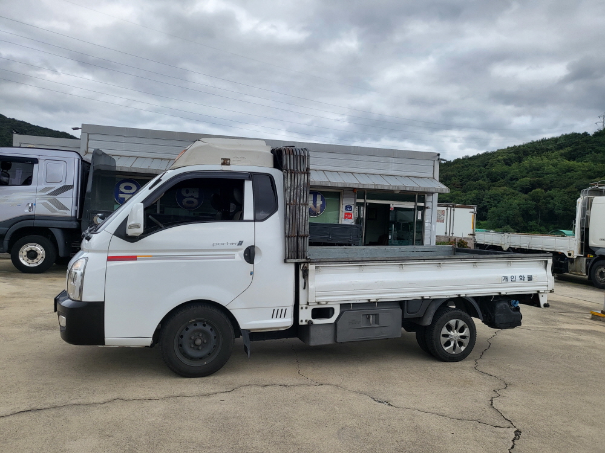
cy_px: 226
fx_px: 454
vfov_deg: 53.1
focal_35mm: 26
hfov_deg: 67.3
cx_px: 302
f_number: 1.8
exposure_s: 1/1105
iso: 50
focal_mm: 4.25
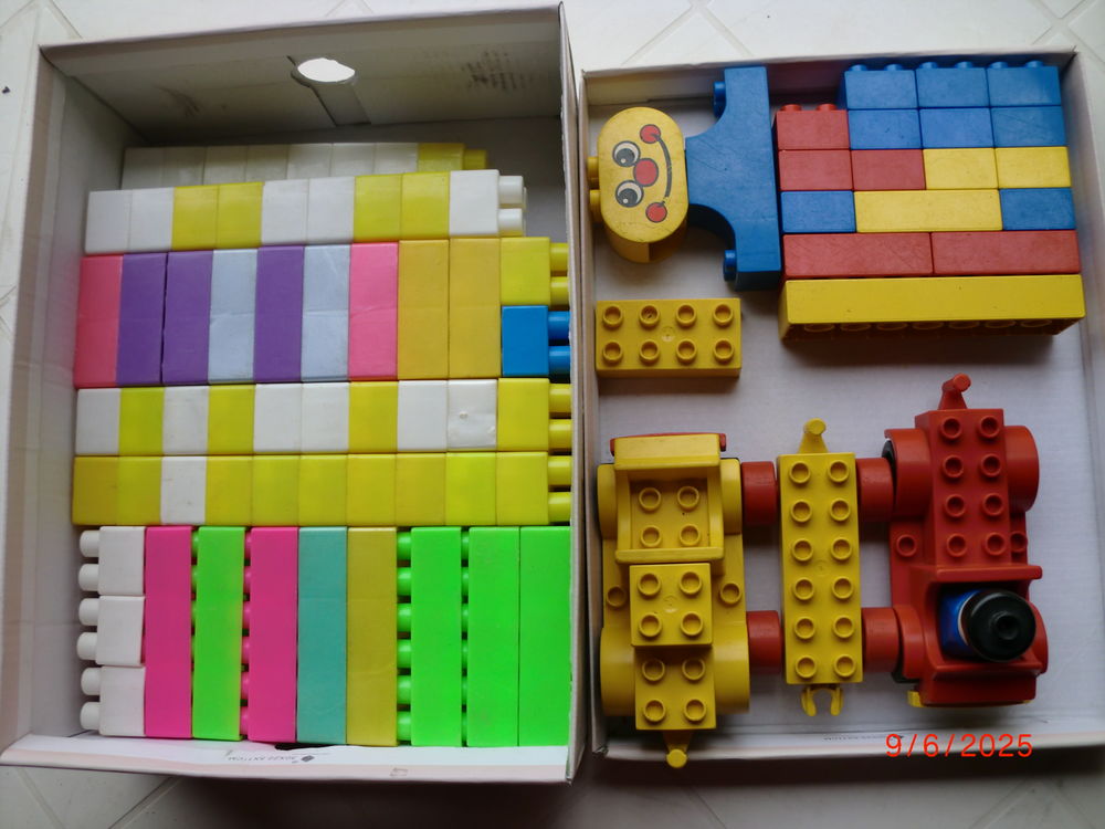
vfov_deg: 40.7
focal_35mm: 35
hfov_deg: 52.6
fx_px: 1117
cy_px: 414
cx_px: 552
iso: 64
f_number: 3.1
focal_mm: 6.3
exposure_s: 1/250
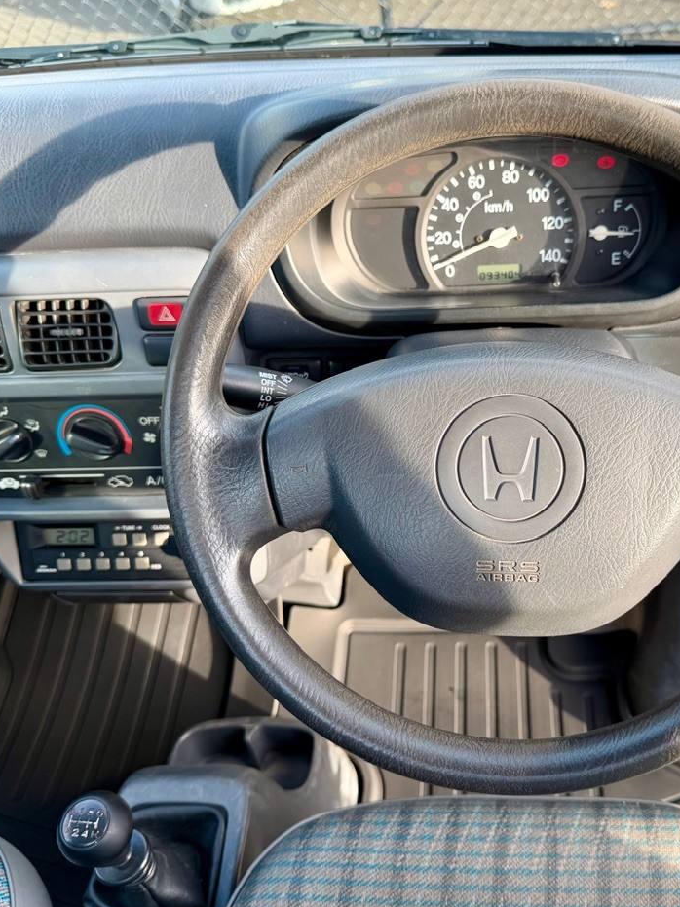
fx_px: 865
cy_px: 449
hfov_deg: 42.3
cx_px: 455
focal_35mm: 33
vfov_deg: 55.4
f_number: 1.78
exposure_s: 1/250
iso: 80
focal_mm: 6.76
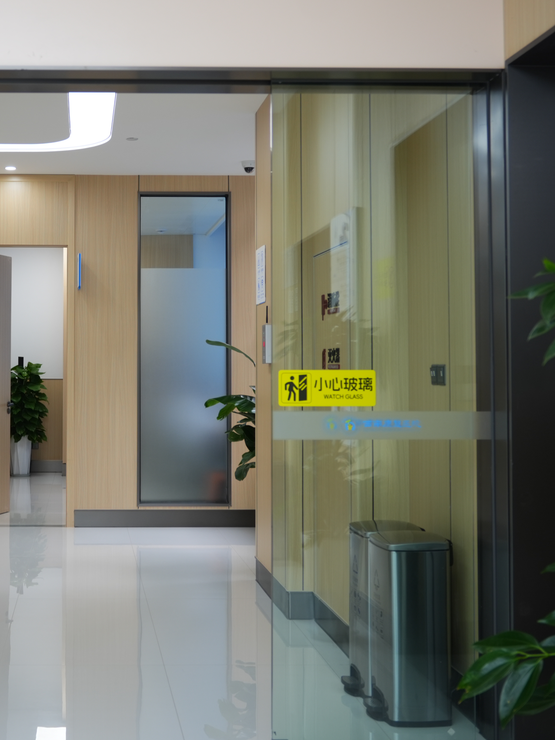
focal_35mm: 54
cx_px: 99
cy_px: 319
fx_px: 1155
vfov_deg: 35.5
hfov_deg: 26.5
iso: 200
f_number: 2.8
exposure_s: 1/100
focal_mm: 28
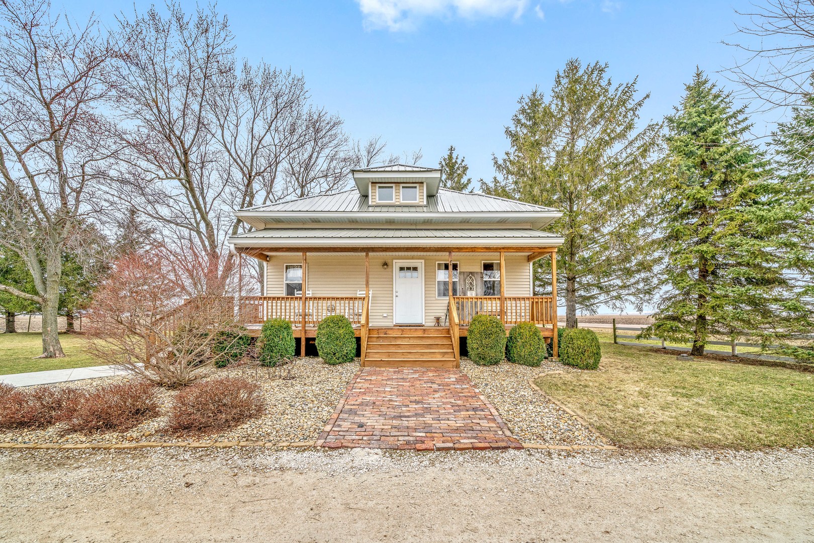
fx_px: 271
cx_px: 407
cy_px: 272
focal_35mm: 12
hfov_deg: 112.6
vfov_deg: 90.0
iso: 250
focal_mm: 12
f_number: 9
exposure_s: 1/60
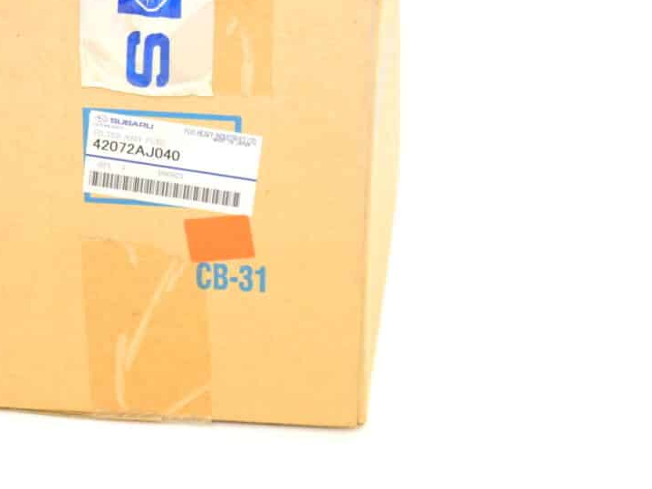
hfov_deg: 14.2
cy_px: 158
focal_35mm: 138
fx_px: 2599
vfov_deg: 10.7
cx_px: 150
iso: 400
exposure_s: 1/125
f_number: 5.6
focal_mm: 46
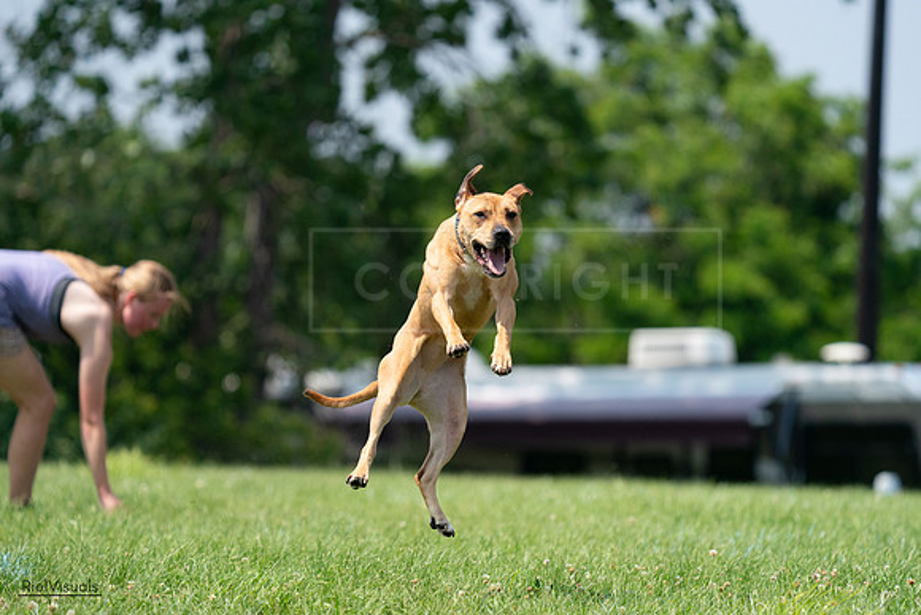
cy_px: 308
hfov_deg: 5.7
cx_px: 460
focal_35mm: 362
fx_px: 9263
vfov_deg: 3.8
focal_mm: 362
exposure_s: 1/4000
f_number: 6.3
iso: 1250
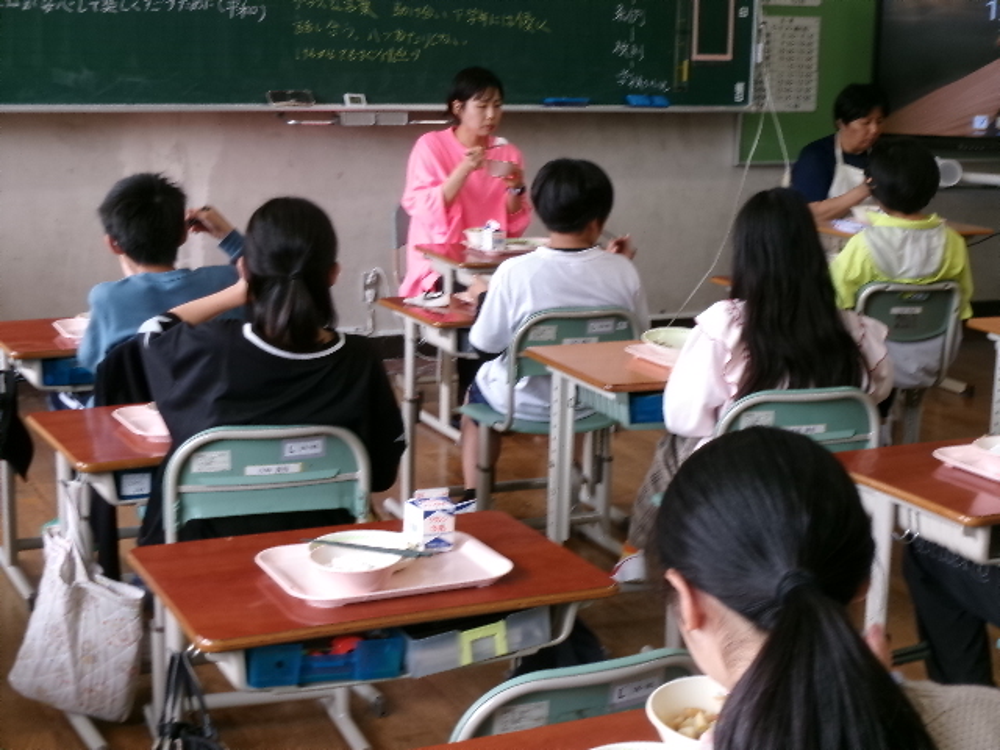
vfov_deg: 22.9
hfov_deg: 30.3
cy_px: 375
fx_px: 1849
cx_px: 500
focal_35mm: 64
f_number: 5.2
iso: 130
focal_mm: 11.5
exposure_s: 1/34
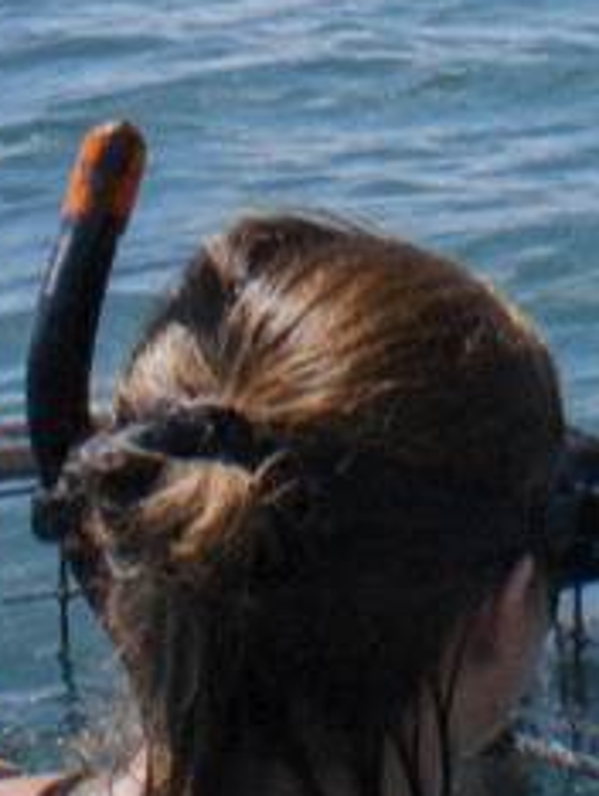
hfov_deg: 7.0
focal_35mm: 201
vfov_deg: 9.8
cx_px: 1378
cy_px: 279
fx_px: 4629
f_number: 4
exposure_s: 1/2500
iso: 500
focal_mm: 49
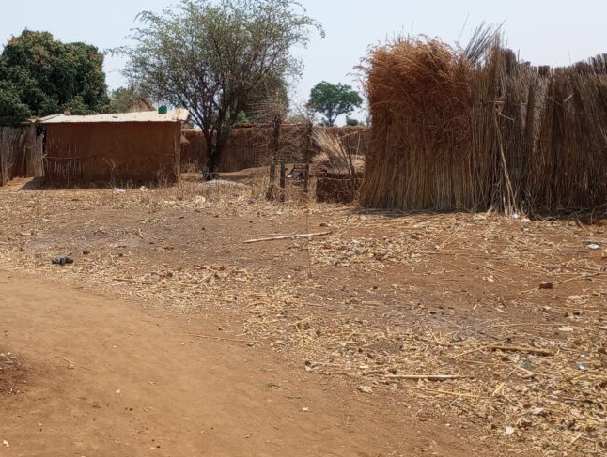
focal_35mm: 52
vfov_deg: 28.1
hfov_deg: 36.0
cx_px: 163
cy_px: 183
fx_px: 914
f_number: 1.8
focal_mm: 4.27
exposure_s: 1/636
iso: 112
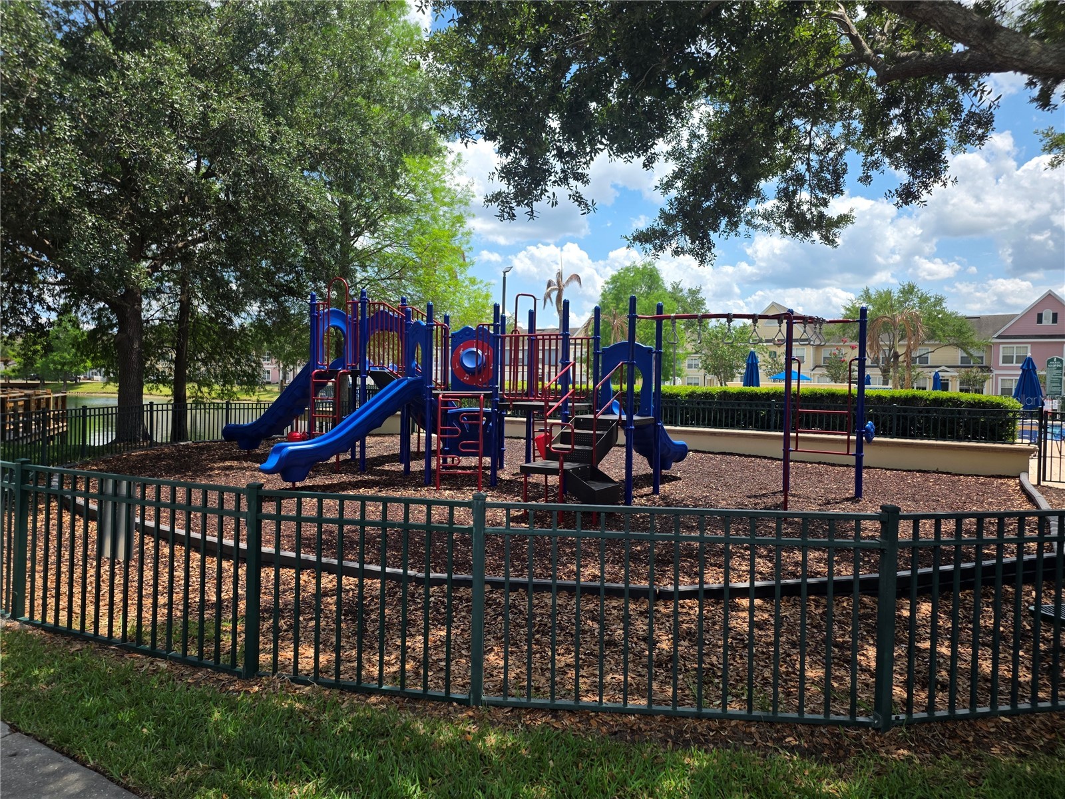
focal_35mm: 23
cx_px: 532
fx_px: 708
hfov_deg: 73.9
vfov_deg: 58.9
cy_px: 400
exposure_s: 1/3618
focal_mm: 6.25
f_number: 1.7
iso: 80
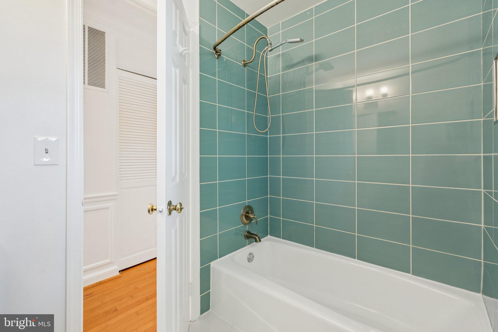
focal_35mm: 16
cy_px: 166
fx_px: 221
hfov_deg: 96.7
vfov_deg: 73.7
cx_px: 249
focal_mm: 16
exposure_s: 1/4
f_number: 8
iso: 400
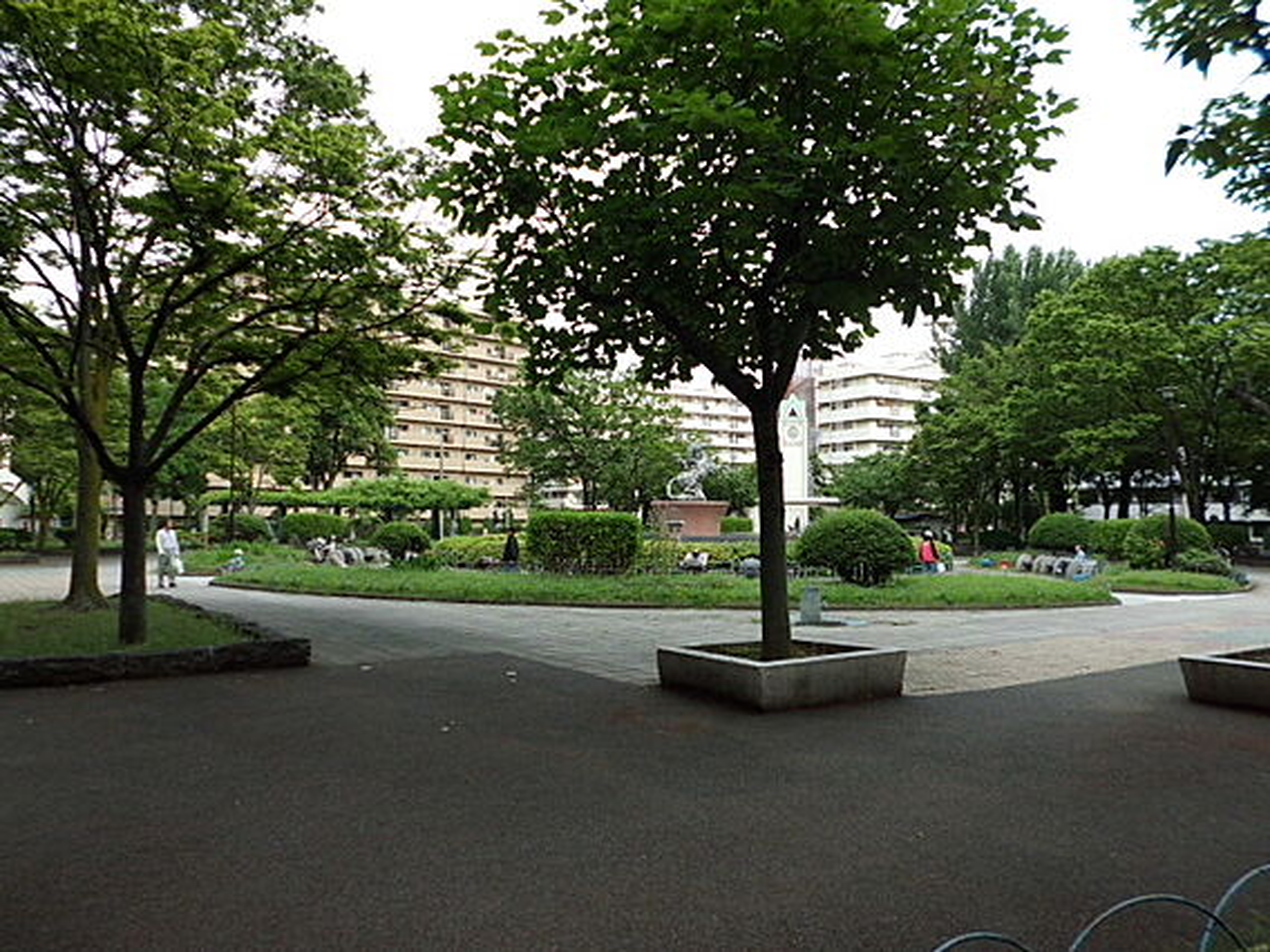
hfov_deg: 67.3
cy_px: 476
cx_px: 635
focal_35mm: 26
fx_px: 954
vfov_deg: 53.1
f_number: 3.2
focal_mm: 4.6
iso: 100
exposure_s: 1/200
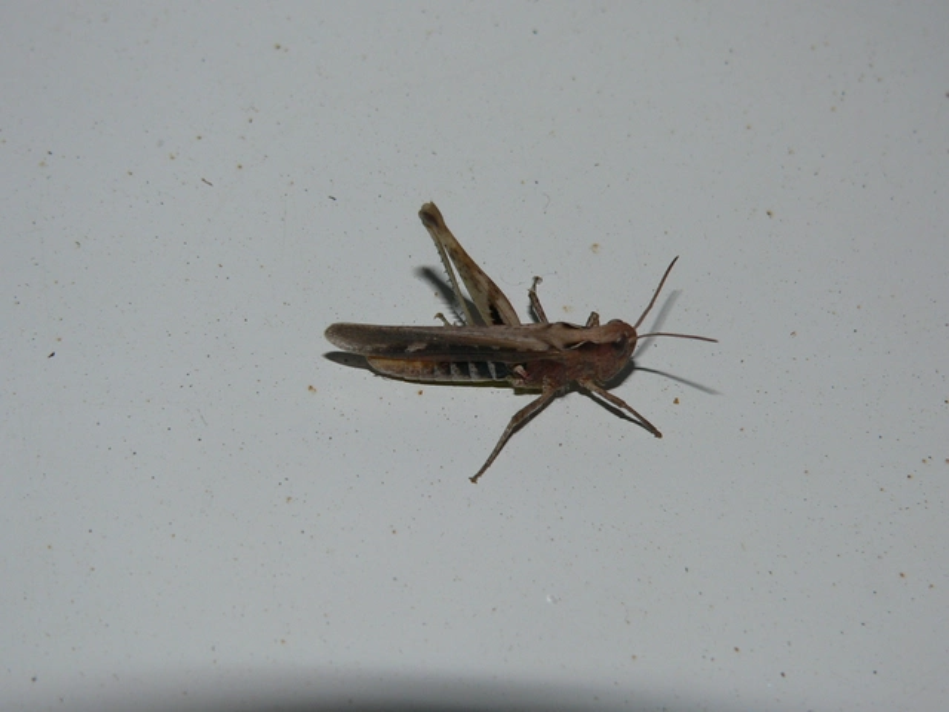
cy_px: 356
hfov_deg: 22.5
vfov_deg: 17.0
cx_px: 474
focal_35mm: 87
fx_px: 2385
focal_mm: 14.5
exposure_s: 1/60
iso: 100
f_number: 4
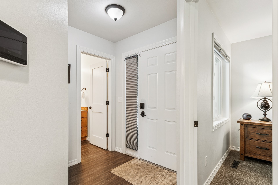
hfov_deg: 93.2
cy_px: 98
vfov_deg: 70.4
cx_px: 132
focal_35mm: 17
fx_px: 131
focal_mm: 10
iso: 100
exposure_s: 1/5
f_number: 6.3
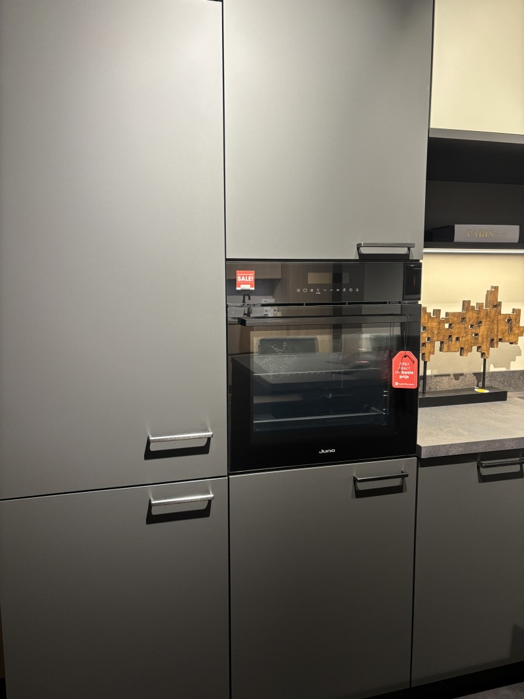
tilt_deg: -5.8
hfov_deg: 53.1
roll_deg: -0.3
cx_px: 262
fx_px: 525
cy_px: 350
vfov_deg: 67.3
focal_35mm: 26
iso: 160
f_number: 1.6
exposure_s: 1/58
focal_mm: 5.96
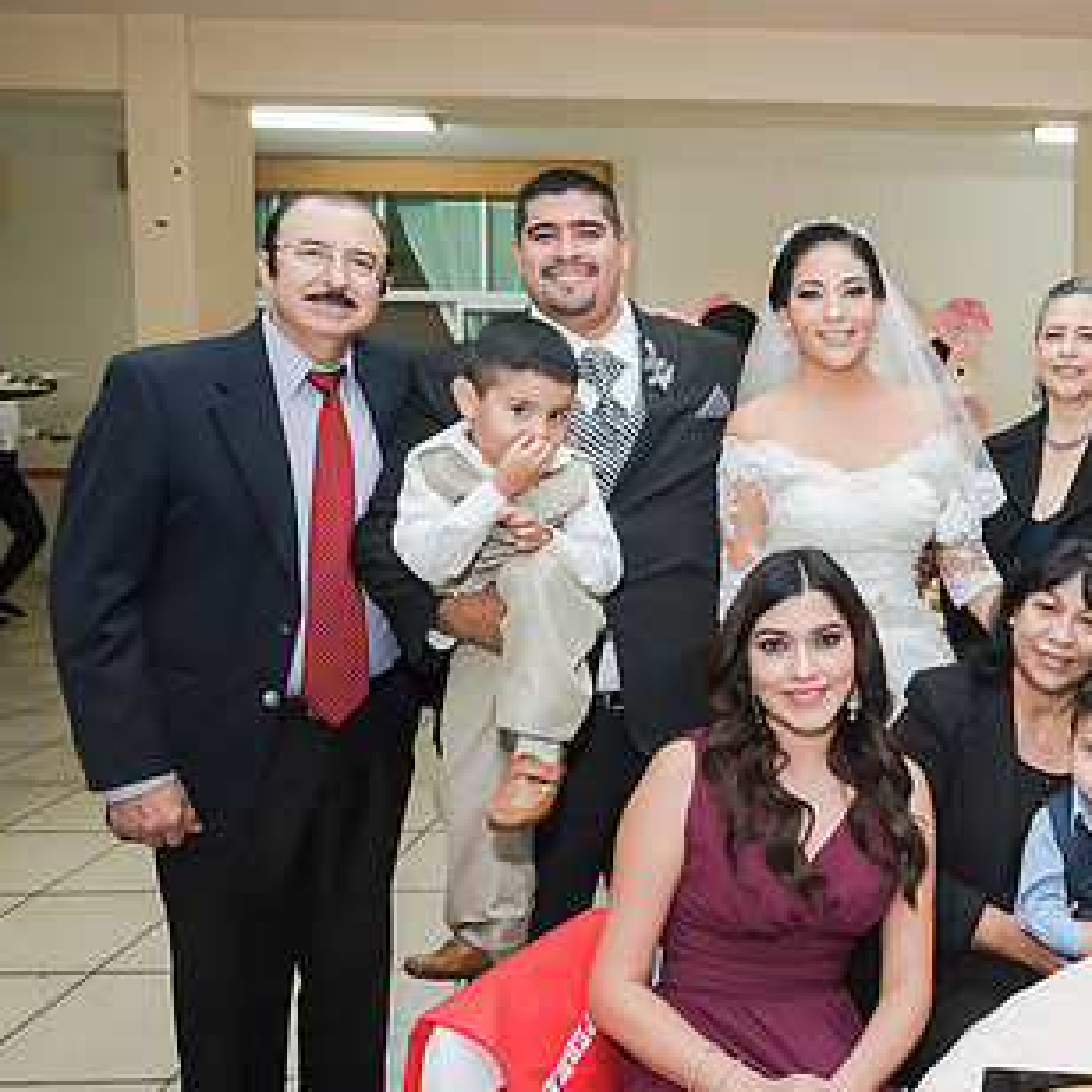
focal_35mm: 32
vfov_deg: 51.0
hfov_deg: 47.0
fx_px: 1142
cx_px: 943
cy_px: 473
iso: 1600
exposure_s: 1/100
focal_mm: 20
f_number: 4
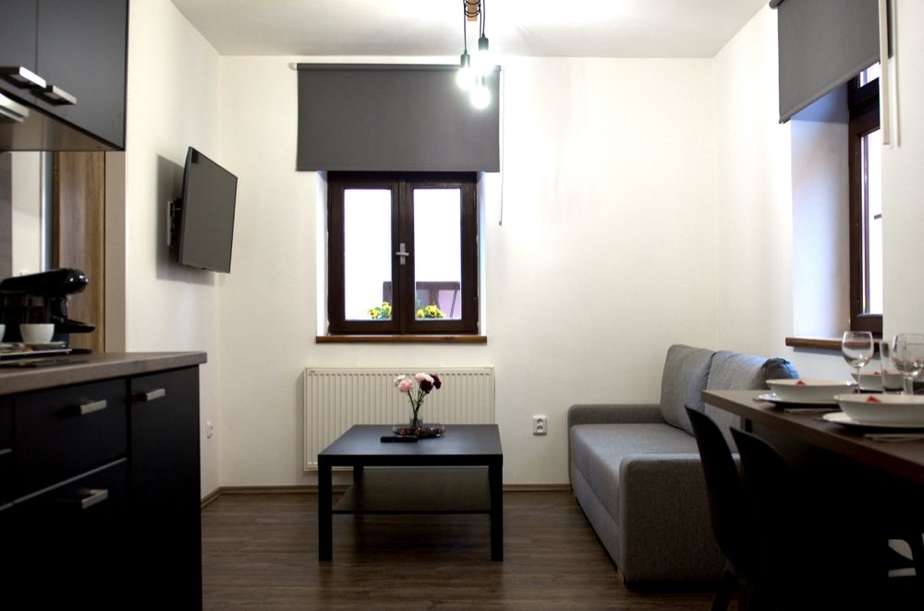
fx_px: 922
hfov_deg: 53.2
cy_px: 306
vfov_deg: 36.7
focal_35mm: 36
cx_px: 462
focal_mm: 24
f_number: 2.8
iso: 360
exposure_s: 1/250
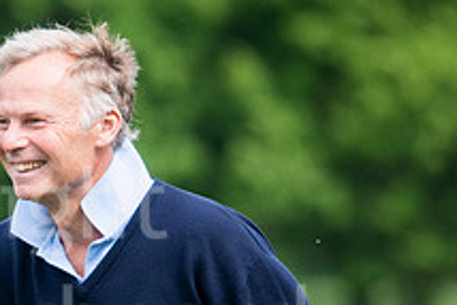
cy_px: 342
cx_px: 34
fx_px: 15459
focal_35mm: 1217
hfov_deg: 1.7
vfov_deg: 1.1
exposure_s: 1/2000
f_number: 4.5
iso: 500
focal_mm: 300
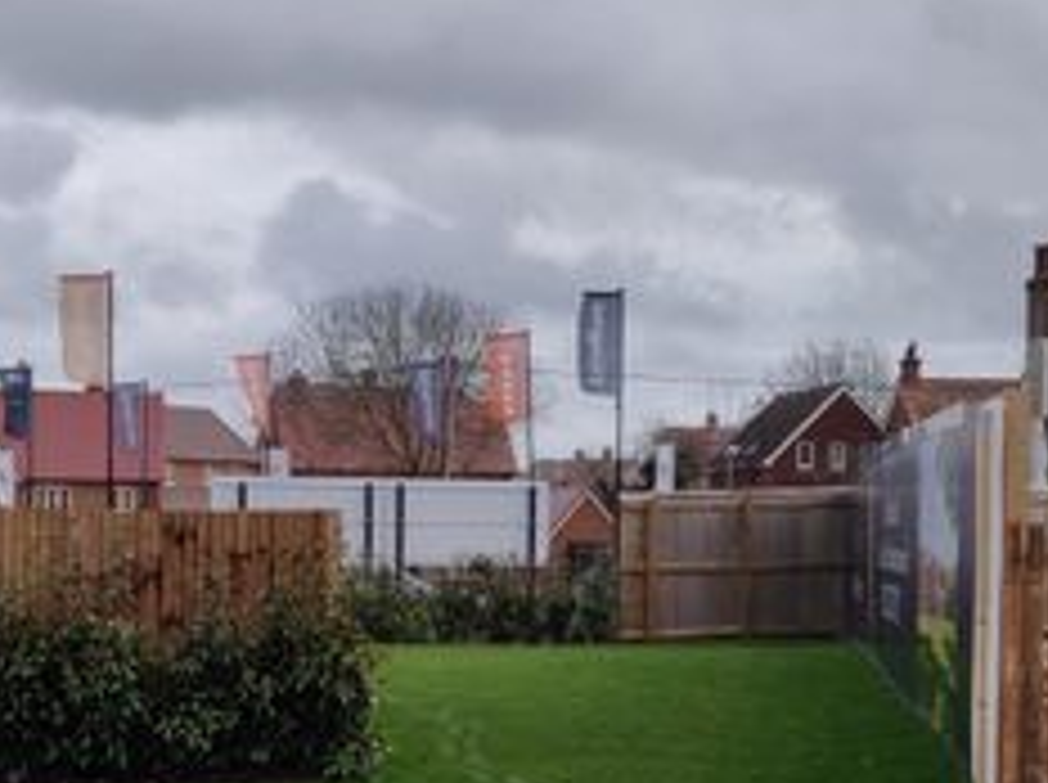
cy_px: 544
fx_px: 1300
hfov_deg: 43.6
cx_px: 391
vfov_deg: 33.1
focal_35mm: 43
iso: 100
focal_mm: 4.25
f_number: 1.7
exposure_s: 1/1435
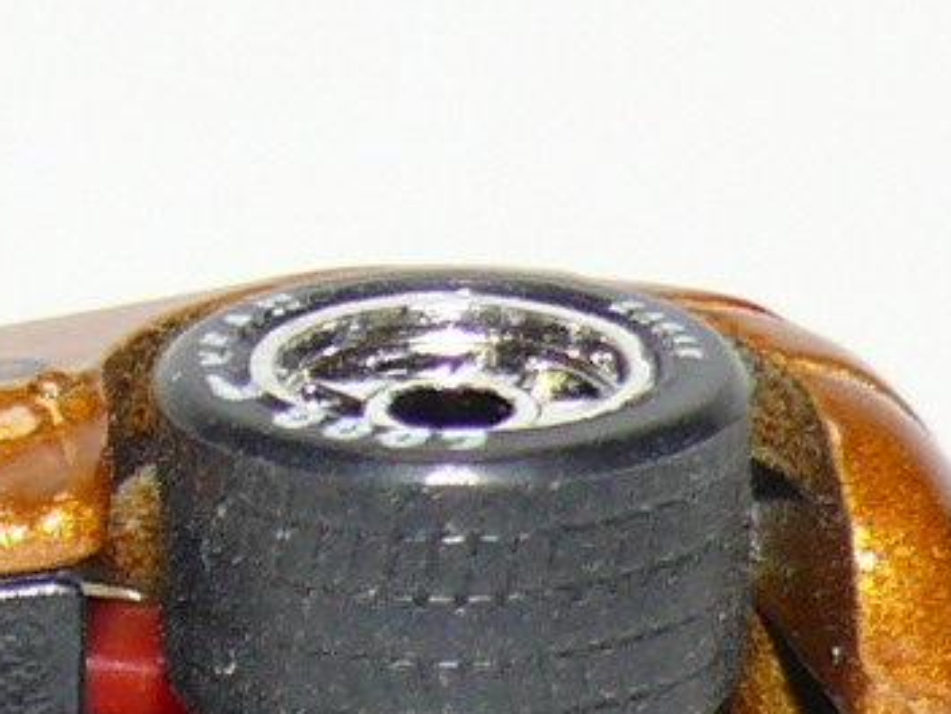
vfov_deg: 2.9
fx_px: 13961
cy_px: 1221
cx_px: -719
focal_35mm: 508
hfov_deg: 3.9
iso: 100
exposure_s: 1/30
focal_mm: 14.1
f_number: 4
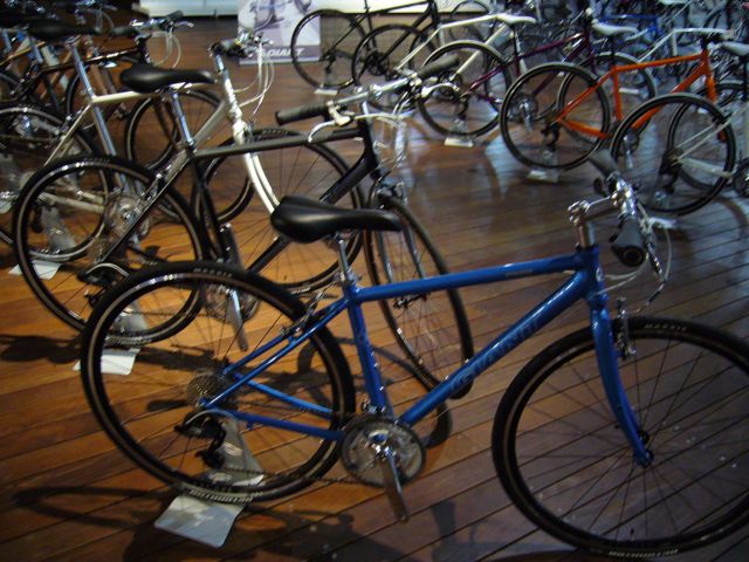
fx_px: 757
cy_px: 281
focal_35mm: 35
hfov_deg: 52.6
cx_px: 374
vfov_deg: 40.7
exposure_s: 1/8
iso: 200
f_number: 2.8
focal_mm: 5.8
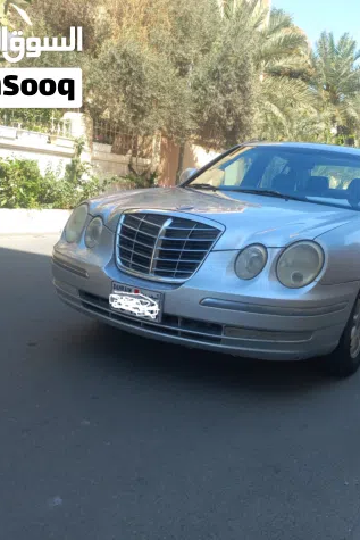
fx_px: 525
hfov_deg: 37.3
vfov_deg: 54.4
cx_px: 253
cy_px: 272
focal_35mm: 35
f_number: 1.8
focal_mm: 4.6
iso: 24
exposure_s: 1/221
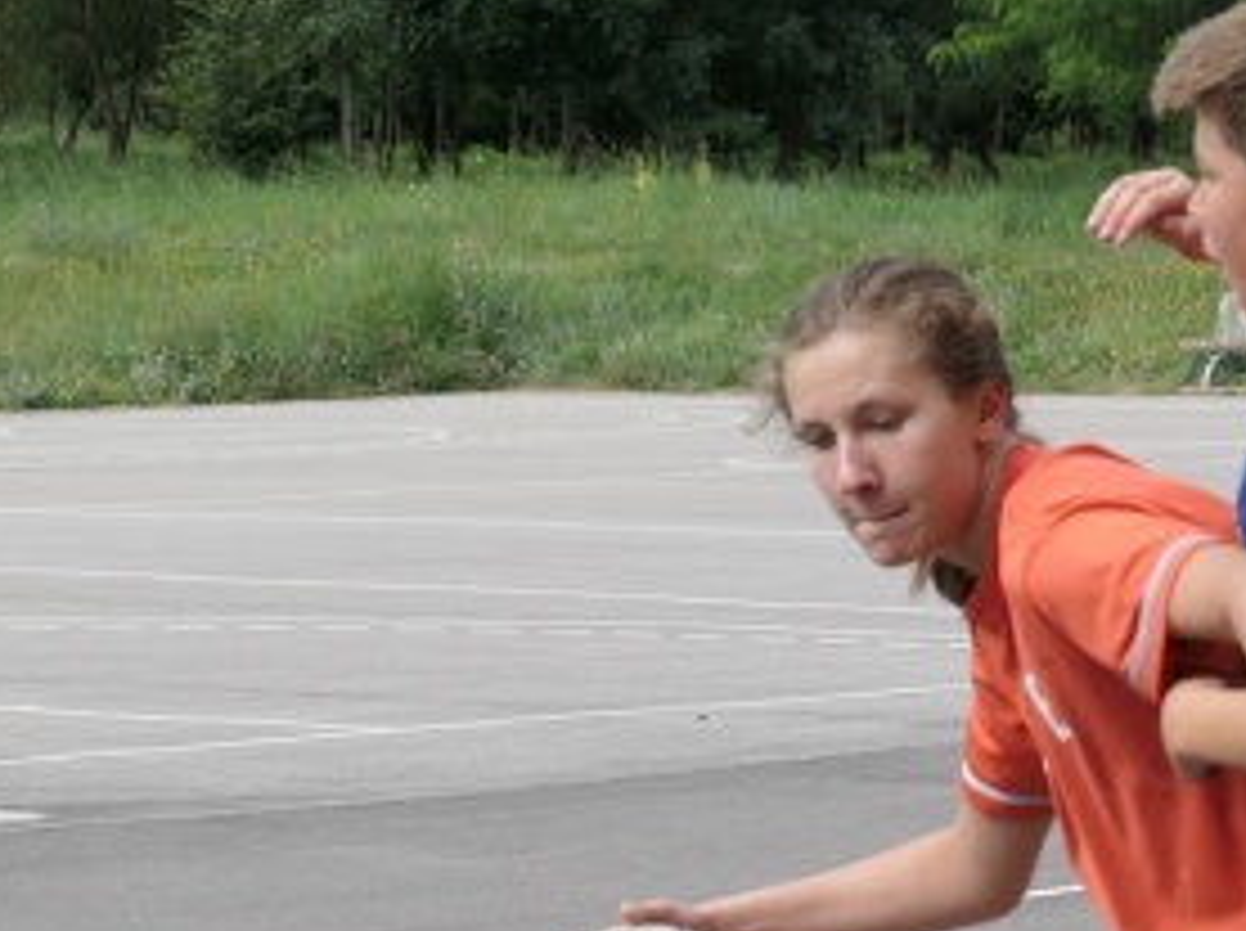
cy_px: 580
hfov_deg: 10.4
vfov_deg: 7.9
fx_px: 6758
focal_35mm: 188
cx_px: 1268
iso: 125
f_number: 2.8
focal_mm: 21.9
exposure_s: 1/1600
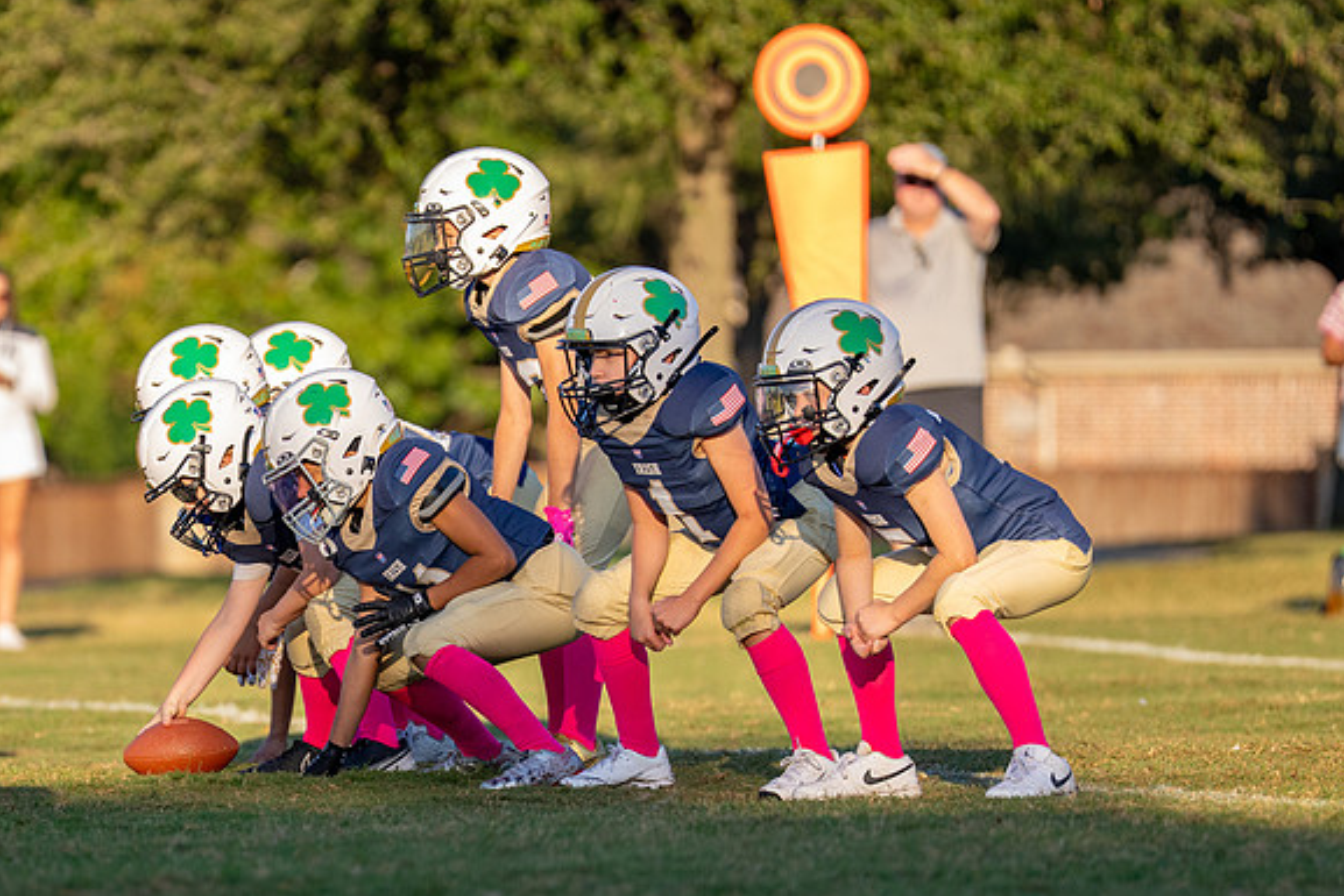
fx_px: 13965
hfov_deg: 5.5
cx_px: 309
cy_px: 608
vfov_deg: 3.7
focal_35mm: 374
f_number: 2.8
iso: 400
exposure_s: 1/2000
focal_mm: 200
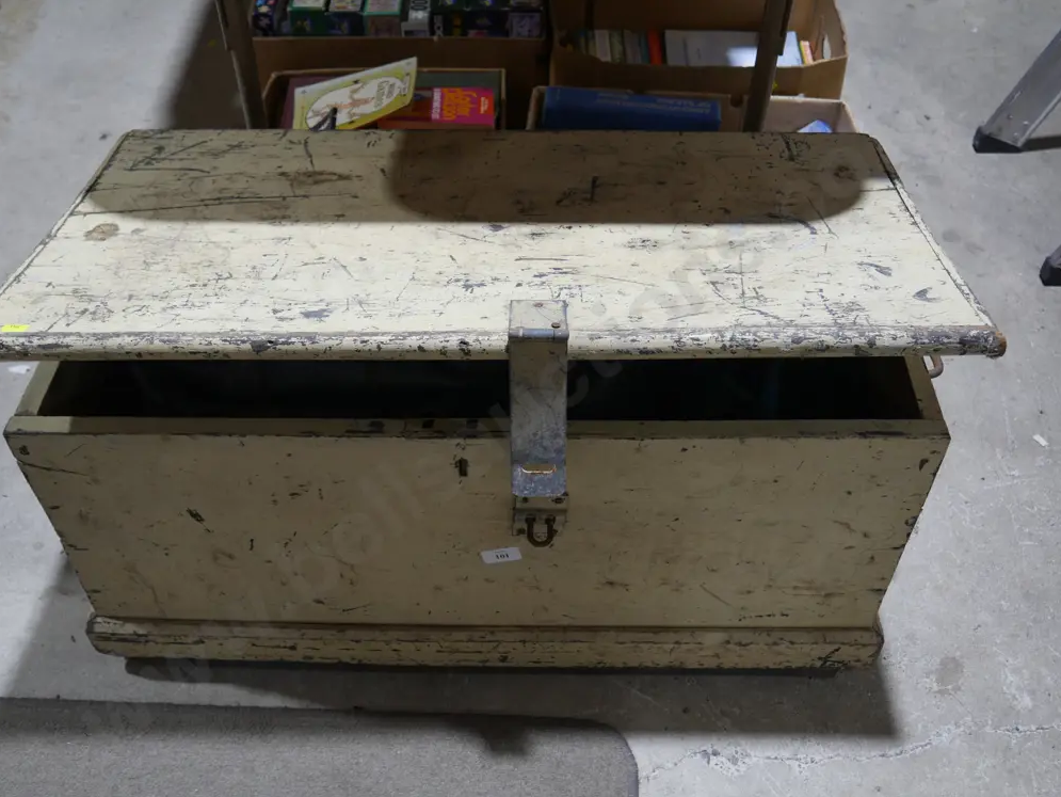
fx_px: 1073
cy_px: 409
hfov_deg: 52.6
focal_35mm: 35
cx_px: 527
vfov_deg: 40.7
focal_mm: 17
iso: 250
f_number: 4
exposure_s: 1/60
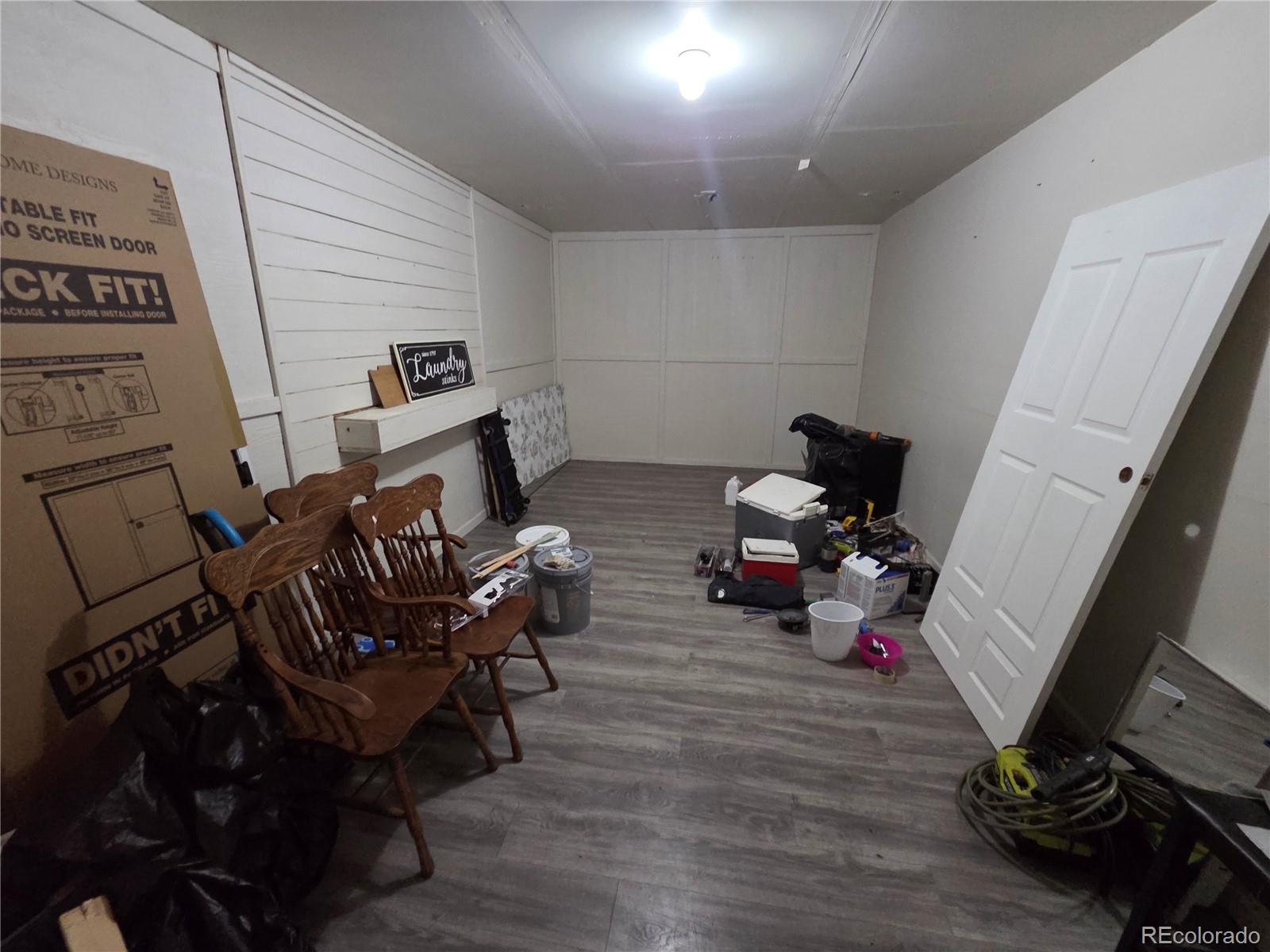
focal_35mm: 13
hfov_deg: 106.2
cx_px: 635
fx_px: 477
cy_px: 476
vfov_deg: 89.9
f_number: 2.2
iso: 1250
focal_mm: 2.2
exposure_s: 1/30
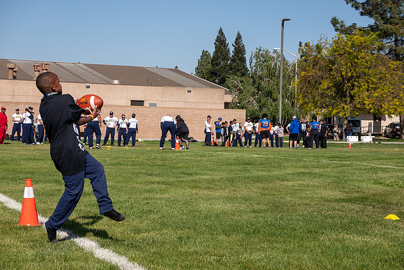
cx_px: 202
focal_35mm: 75
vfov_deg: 18.2
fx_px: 842
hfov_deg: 27.0
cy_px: 135
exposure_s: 1/1600
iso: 200
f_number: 4
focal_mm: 27.44
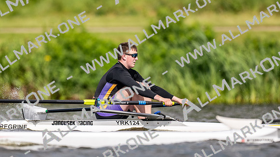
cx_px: 140
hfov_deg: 2.3
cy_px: 75
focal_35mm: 946
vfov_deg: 1.3
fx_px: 7023
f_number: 4
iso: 200
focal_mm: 600
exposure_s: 1/2500
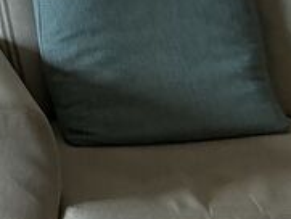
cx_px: -302
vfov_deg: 9.3
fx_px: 1346
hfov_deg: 11.1
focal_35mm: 160
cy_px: 48
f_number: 1.8
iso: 32
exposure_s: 1/120
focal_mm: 3
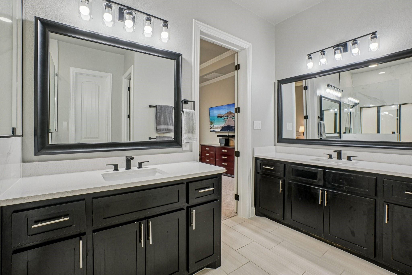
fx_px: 172
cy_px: 138
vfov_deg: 77.3
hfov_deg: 100.4
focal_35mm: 15
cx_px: 206
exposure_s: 1/30
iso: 400
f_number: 8
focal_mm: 10
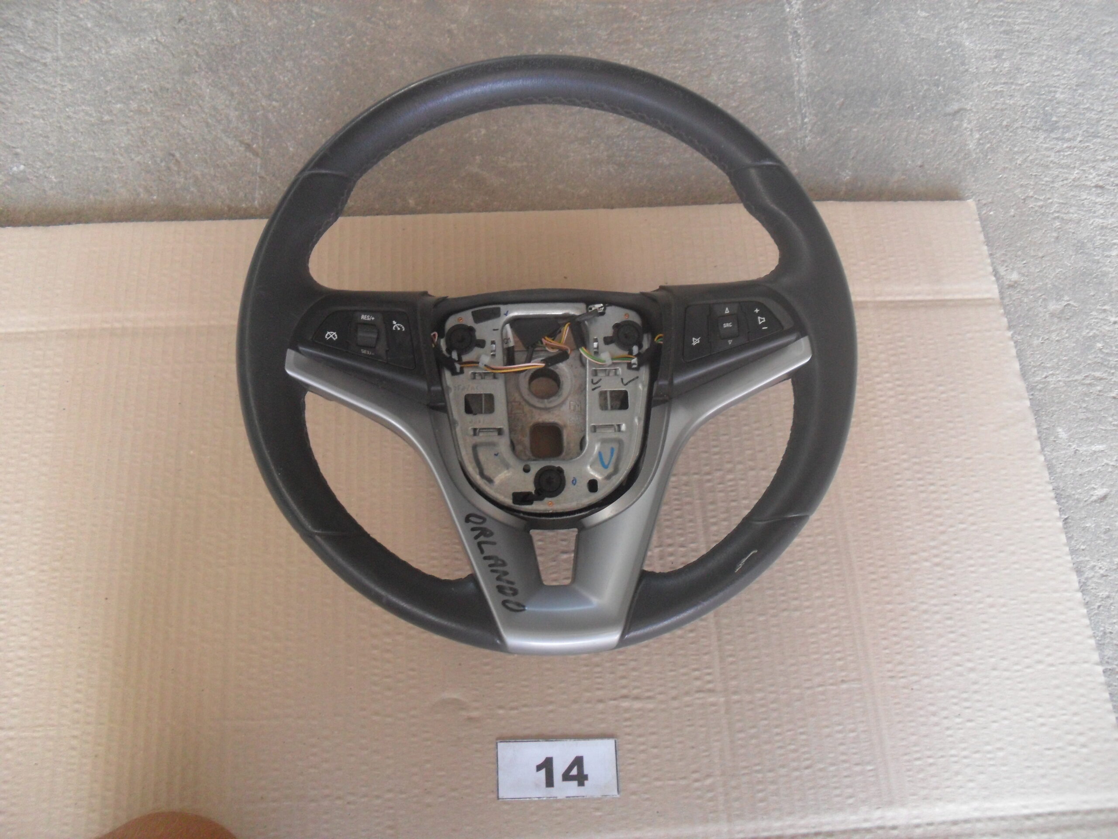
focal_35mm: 35
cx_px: 559
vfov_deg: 40.7
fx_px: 1130
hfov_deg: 52.6
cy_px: 420
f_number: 3
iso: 160
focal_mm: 6.3
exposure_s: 1/30
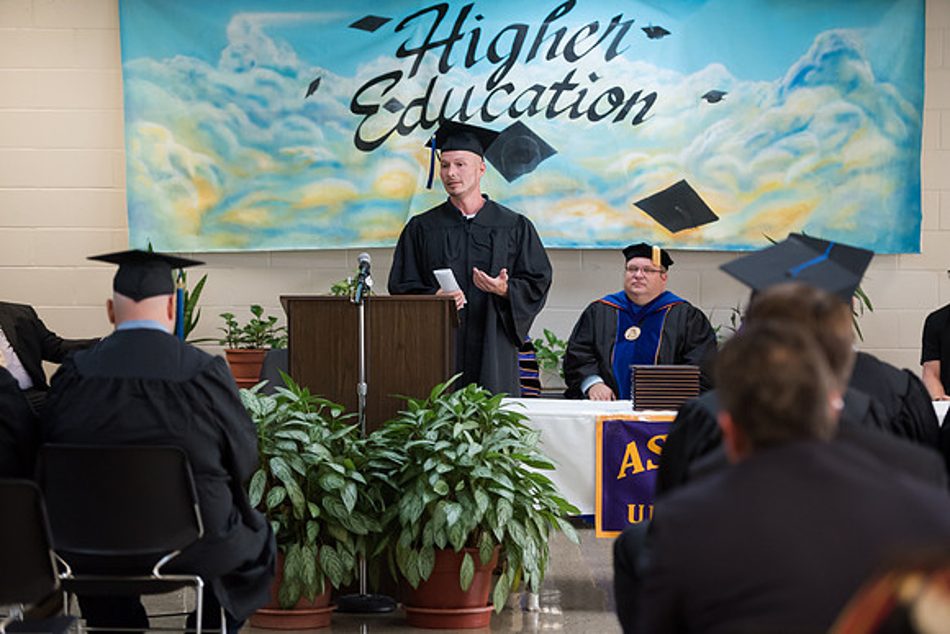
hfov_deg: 19.5
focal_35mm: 105
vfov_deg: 13.0
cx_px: 475
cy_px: 317
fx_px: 2771
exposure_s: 1/200
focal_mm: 105
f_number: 3.2
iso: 3200
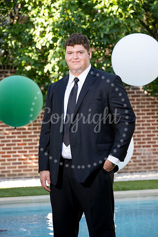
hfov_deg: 11.4
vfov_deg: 17.1
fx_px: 790
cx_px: 79
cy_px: 118
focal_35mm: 120
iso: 400
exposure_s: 1/200
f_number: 5.6
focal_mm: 120
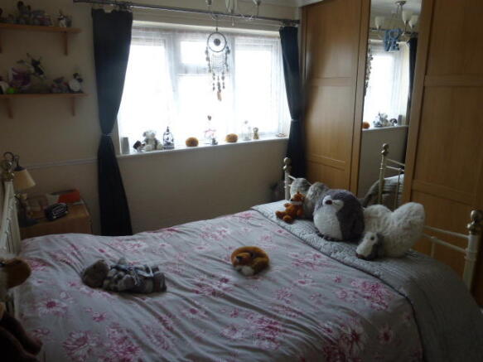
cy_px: 181
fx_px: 349
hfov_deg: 69.4
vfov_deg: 54.9
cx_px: 242
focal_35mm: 25
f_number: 3.3
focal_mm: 4.3
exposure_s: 1/60
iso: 125
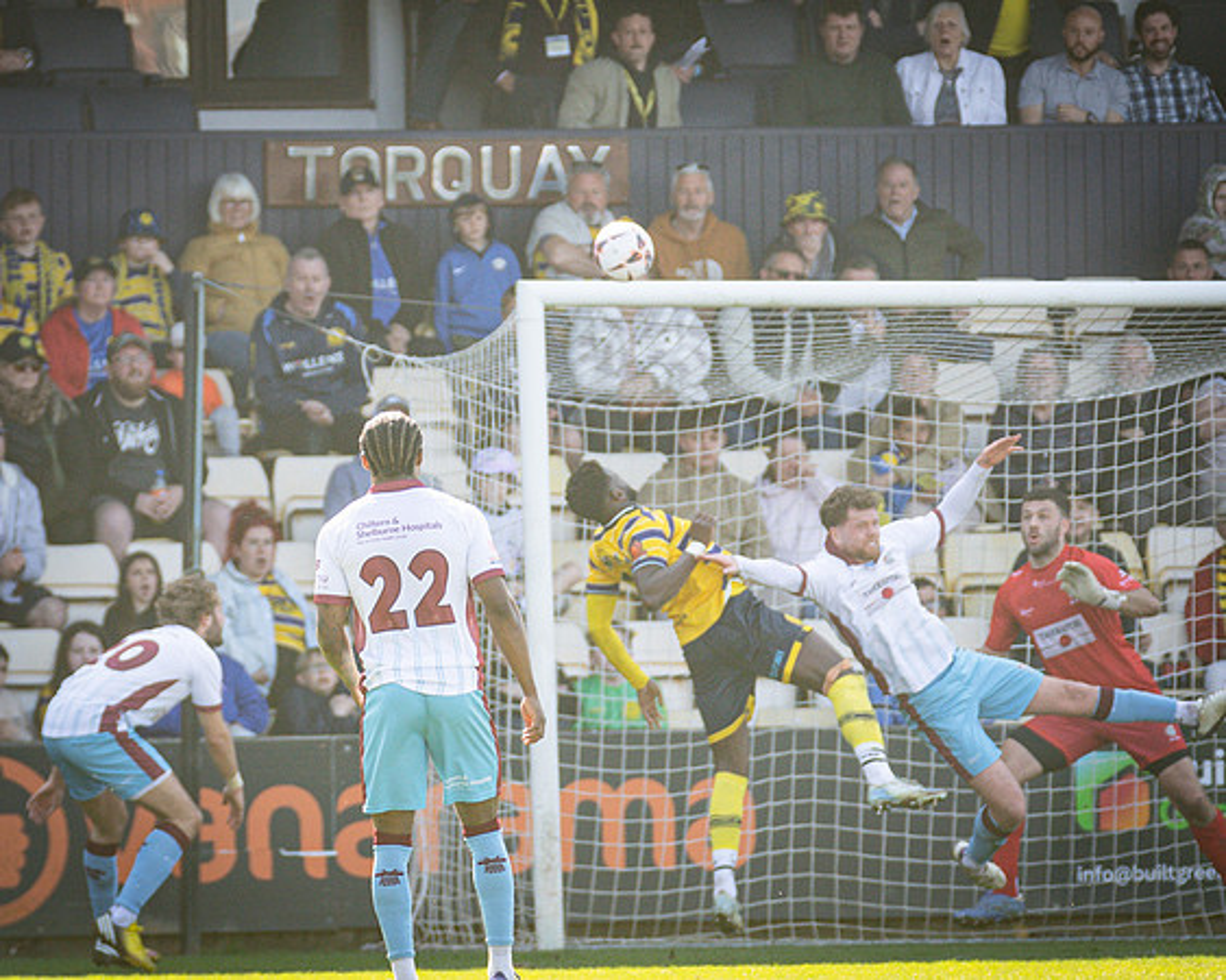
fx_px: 23211
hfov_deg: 3.0
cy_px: 366
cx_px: 307
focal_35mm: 640
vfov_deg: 2.4
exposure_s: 1/1250
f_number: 4
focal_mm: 290
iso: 800
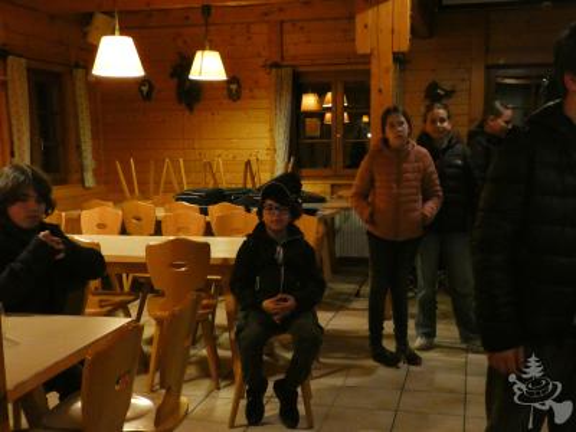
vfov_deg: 31.5
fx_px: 765
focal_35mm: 46
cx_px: 288
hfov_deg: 41.2
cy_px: 216
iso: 1600
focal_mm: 8.2
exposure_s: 1/20
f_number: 3.8
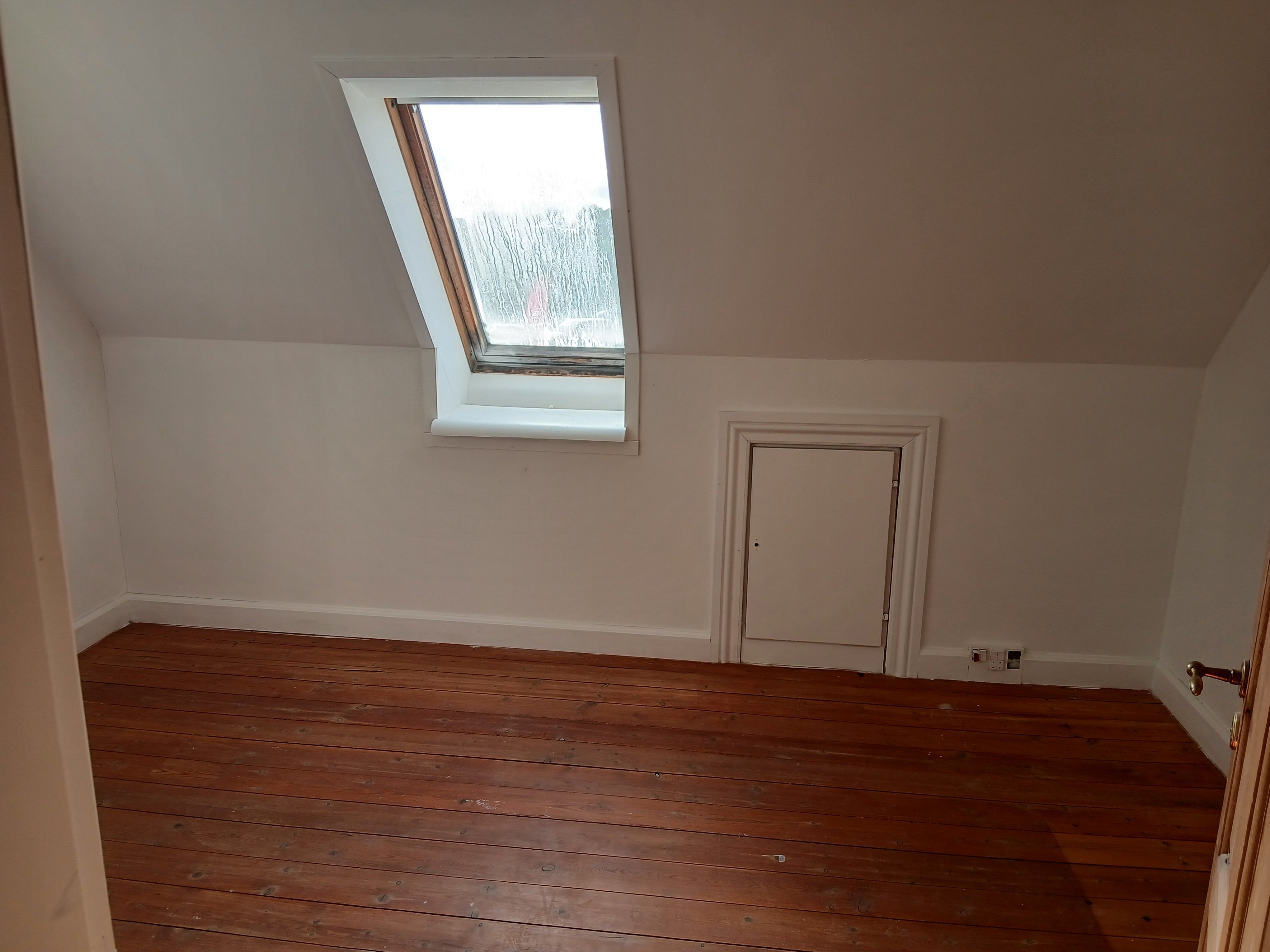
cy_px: 476
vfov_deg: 53.1
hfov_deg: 67.3
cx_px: 635
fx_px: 954
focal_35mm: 26
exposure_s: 1/100
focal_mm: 3.98
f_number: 1.8
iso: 32
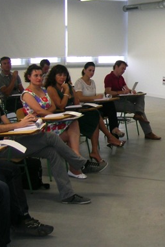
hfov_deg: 20.2
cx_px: 167
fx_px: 447
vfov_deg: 30.7
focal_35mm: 65
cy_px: 77
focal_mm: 5.8
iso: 50
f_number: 2.8
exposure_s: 1/30
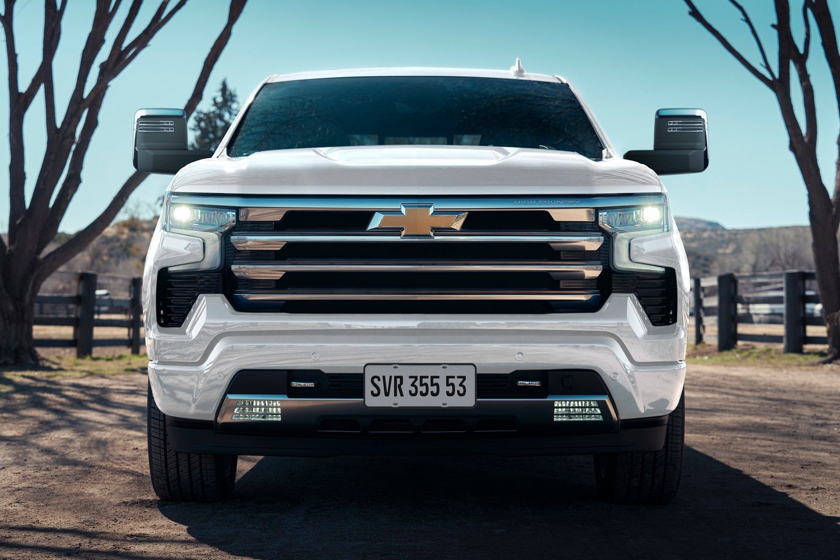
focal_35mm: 70
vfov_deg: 19.5
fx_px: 1633
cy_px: 280
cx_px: 420
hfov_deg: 28.8
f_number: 5.6
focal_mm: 70
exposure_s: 1/800
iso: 500
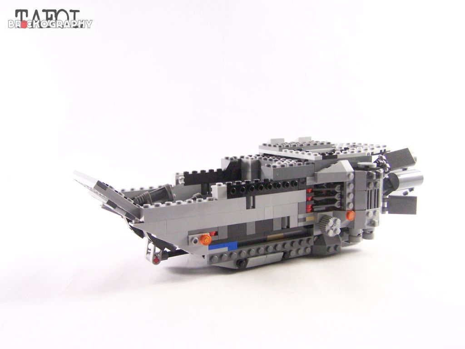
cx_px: 232
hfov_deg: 49.0
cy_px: 174
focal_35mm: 38
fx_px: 510
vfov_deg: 37.7
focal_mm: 6.3
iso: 400
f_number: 3.2
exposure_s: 1/60
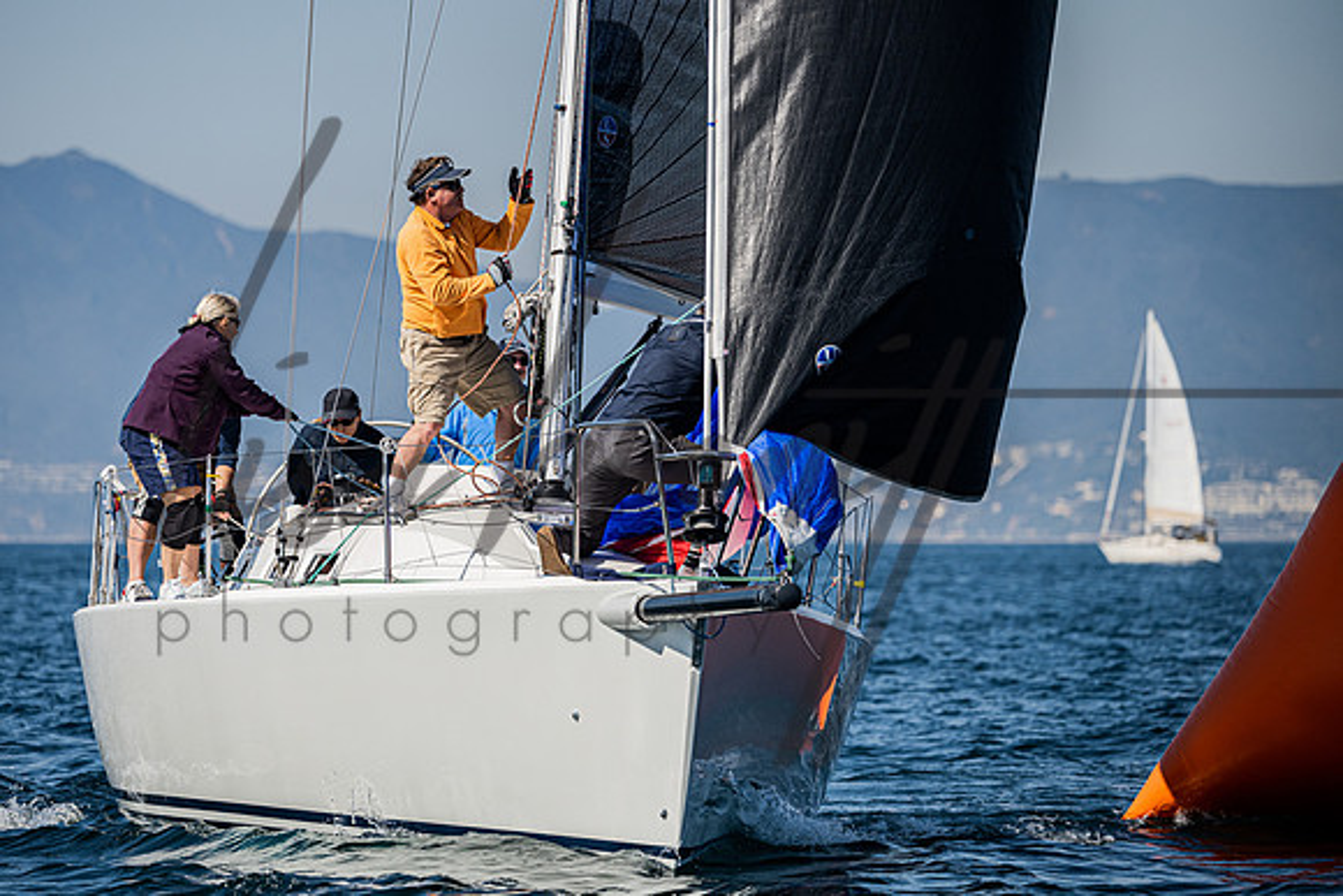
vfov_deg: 5.1
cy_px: 381
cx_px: 559
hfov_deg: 7.6
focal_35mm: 271
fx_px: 10103
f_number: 5
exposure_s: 1/4000
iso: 400
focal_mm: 230
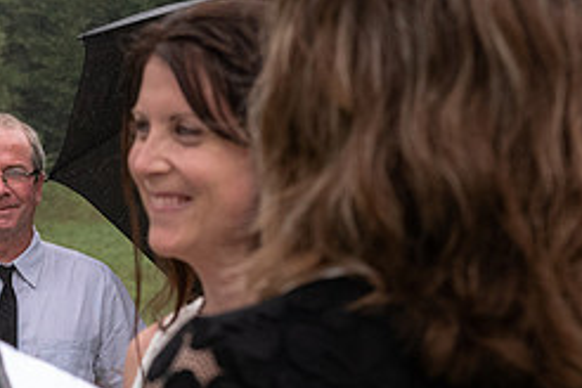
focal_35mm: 190
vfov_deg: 7.2
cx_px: 92
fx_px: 3071
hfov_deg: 10.8
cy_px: 275
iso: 2000
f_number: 6.3
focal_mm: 62
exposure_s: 1/4000
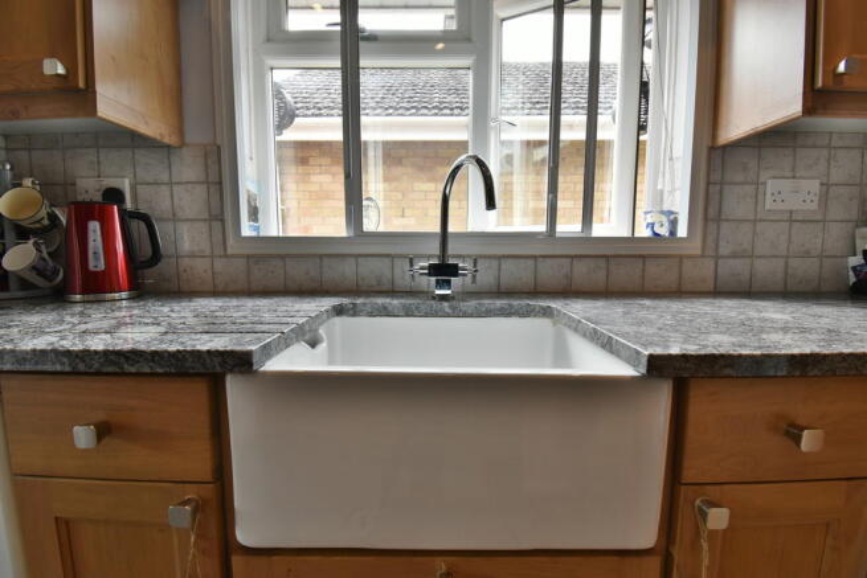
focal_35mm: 15
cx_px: 434
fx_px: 361
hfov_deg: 100.4
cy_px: 289
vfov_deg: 77.4
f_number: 8
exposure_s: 1/25
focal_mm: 10
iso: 400
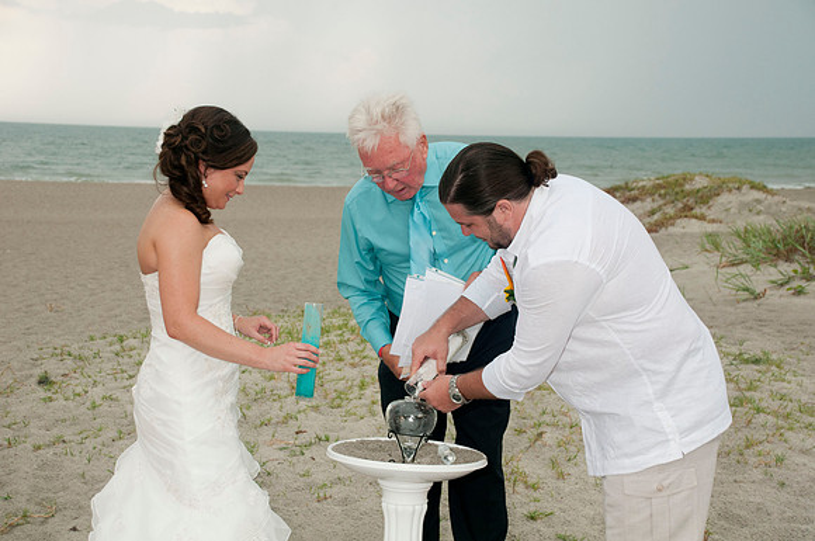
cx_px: 408
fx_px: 1492
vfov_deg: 20.6
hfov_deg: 30.6
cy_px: 270
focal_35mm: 66
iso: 400
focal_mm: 44
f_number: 5.6
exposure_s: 1/100
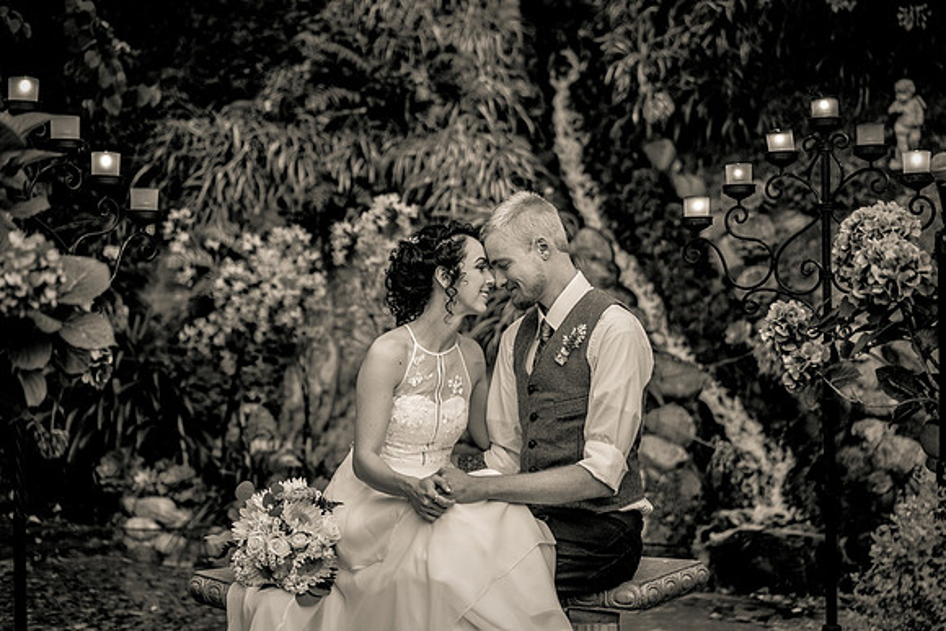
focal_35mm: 55
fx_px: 1446
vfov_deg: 24.6
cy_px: 316
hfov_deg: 36.2
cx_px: 473
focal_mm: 55
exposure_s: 1/400
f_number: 2.2
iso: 500
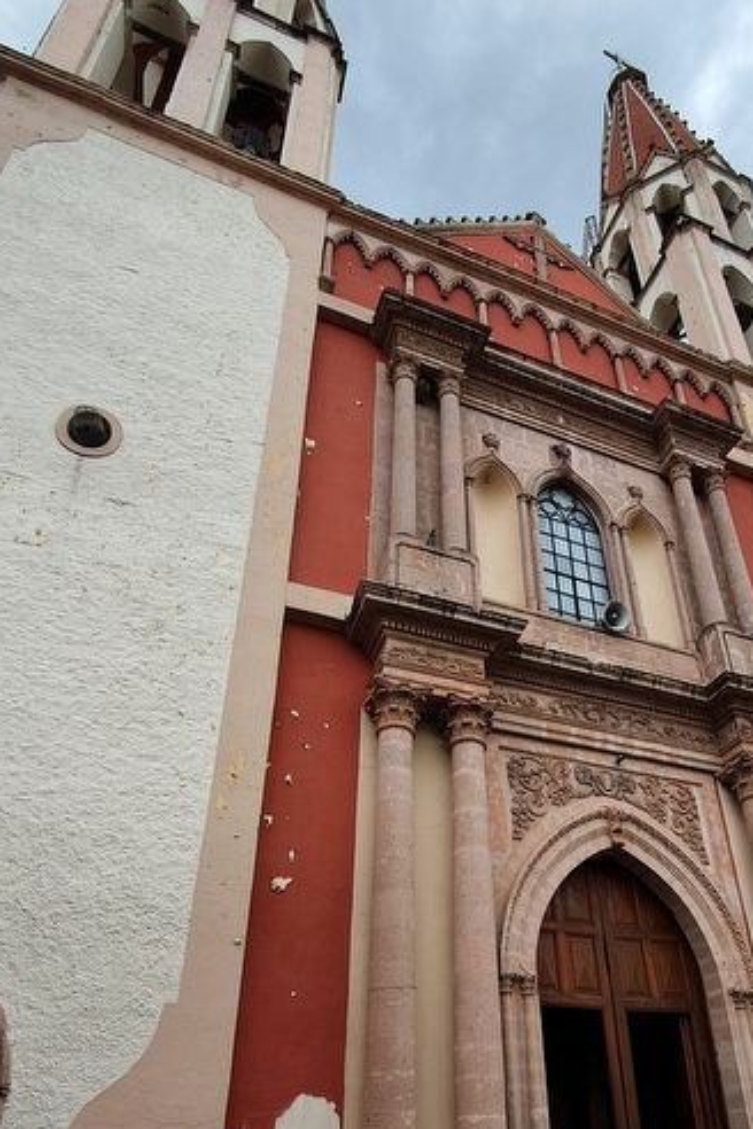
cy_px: 787
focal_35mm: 22
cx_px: 464
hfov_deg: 56.6
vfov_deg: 75.1
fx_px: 690
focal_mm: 1.8
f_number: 2.2
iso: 50
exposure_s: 1/162
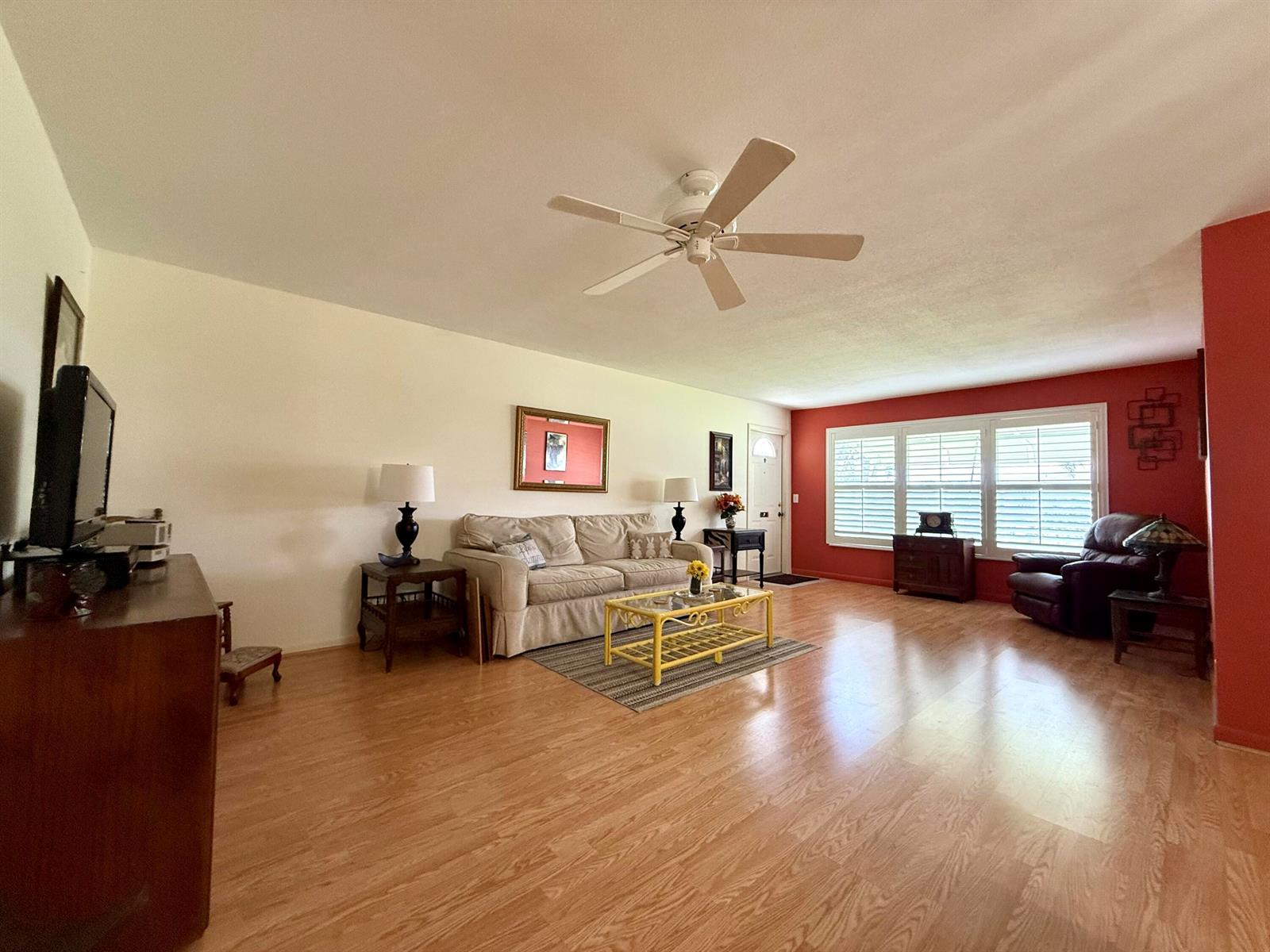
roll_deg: -0.9
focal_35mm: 14
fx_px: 514
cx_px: 635
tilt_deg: +1.7
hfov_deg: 102.1
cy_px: 476
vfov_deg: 85.7
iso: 200
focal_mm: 2.22
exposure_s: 1/60
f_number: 2.2
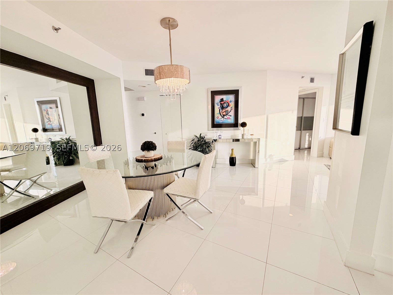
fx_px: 159
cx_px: 196
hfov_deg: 102.1
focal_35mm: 14
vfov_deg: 85.7
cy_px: 148
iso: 50
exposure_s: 1/120
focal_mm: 2.22
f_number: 2.2
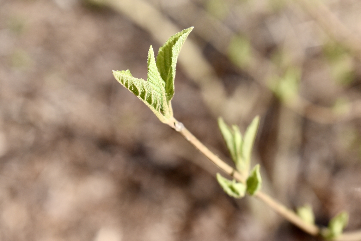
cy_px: 120
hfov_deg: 26.0
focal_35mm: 78
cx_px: 180
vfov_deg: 17.5
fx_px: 782
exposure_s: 1/1600
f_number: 6.3
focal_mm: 52
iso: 640
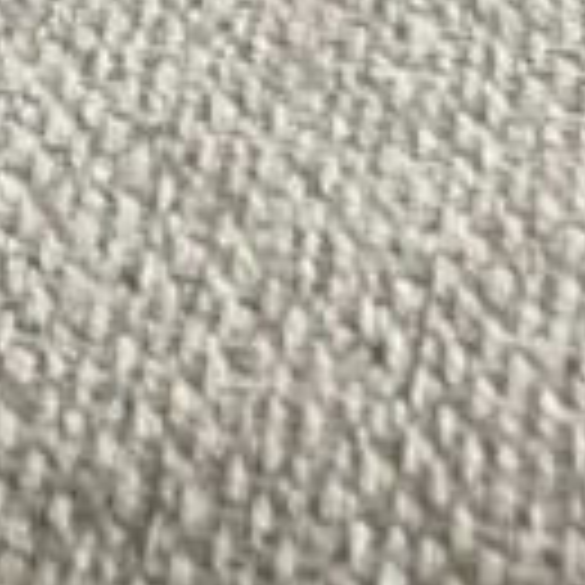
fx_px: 3461
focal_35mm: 181
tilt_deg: -15.4
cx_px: -248
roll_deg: +0.5
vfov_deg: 8.0
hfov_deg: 9.4
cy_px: -1310
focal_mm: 4.2
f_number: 1.6
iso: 50
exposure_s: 1/121
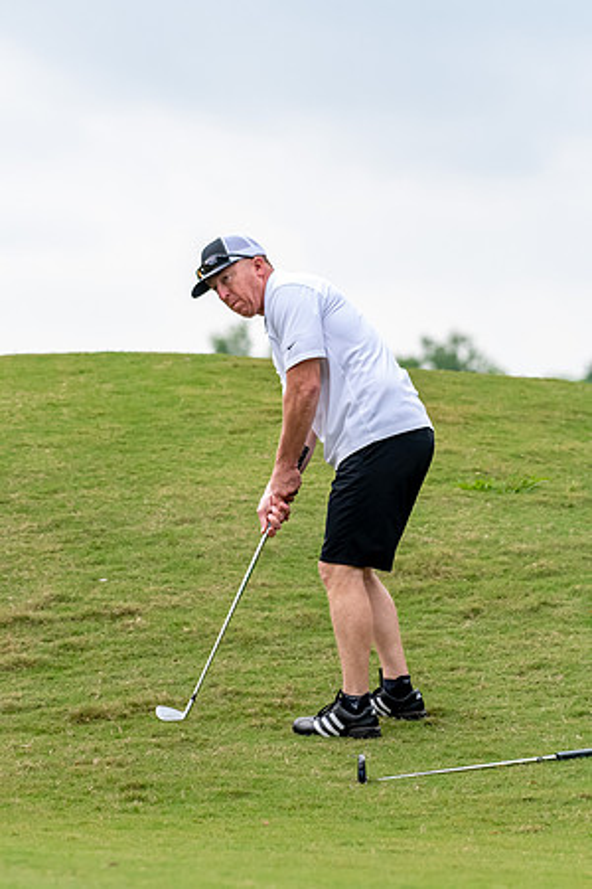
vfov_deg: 6.9
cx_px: 296
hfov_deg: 4.6
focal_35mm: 300
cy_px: 444
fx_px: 7399
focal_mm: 200
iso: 1400
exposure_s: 1/2000
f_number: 5.6
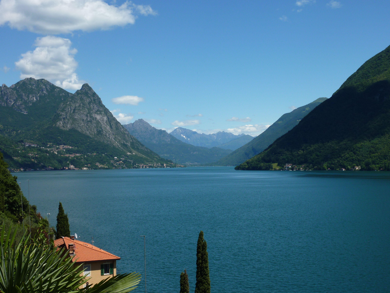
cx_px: 195
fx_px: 541
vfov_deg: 30.3
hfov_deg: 39.7
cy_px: 146
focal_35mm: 48
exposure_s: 1/400
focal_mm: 7.9
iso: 80
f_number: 5.6
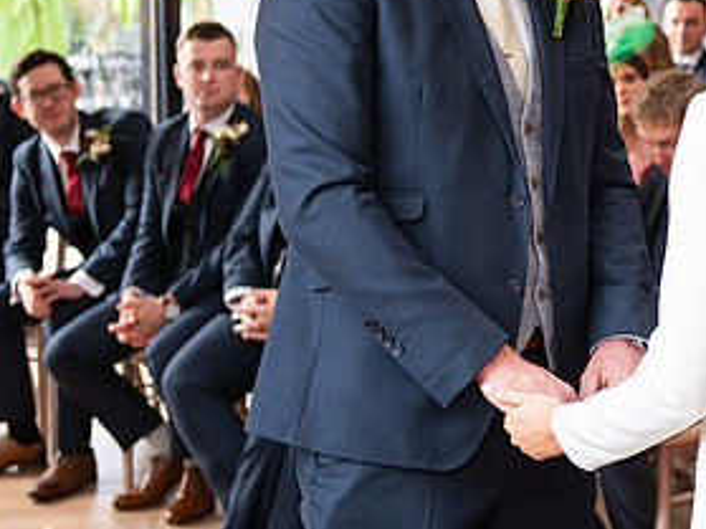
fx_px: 2120
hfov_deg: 18.6
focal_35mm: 104
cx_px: 650
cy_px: 87
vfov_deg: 14.1
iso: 640
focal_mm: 52
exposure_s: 1/160
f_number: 3.5
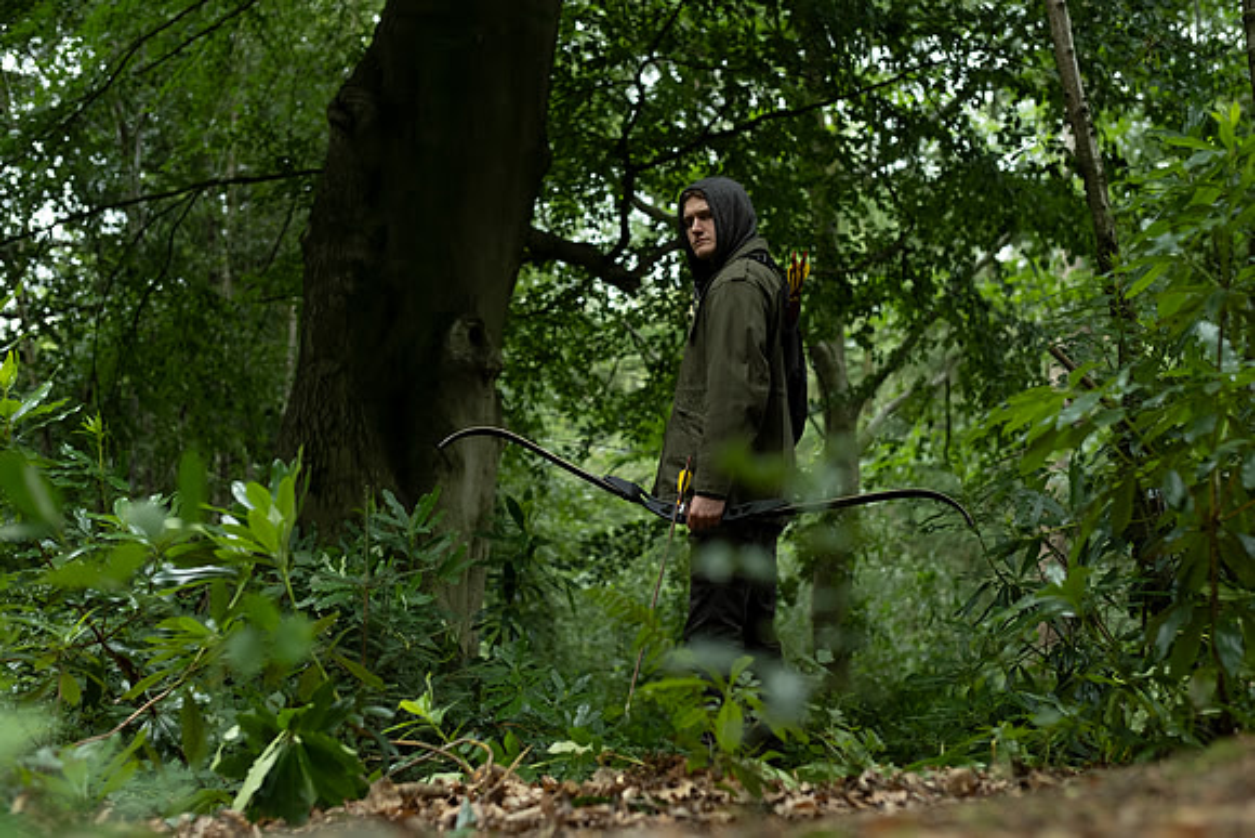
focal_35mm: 75
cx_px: 628
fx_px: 2615
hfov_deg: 27.0
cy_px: 419
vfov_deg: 18.2
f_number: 2.8
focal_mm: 50
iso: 640
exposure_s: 1/500
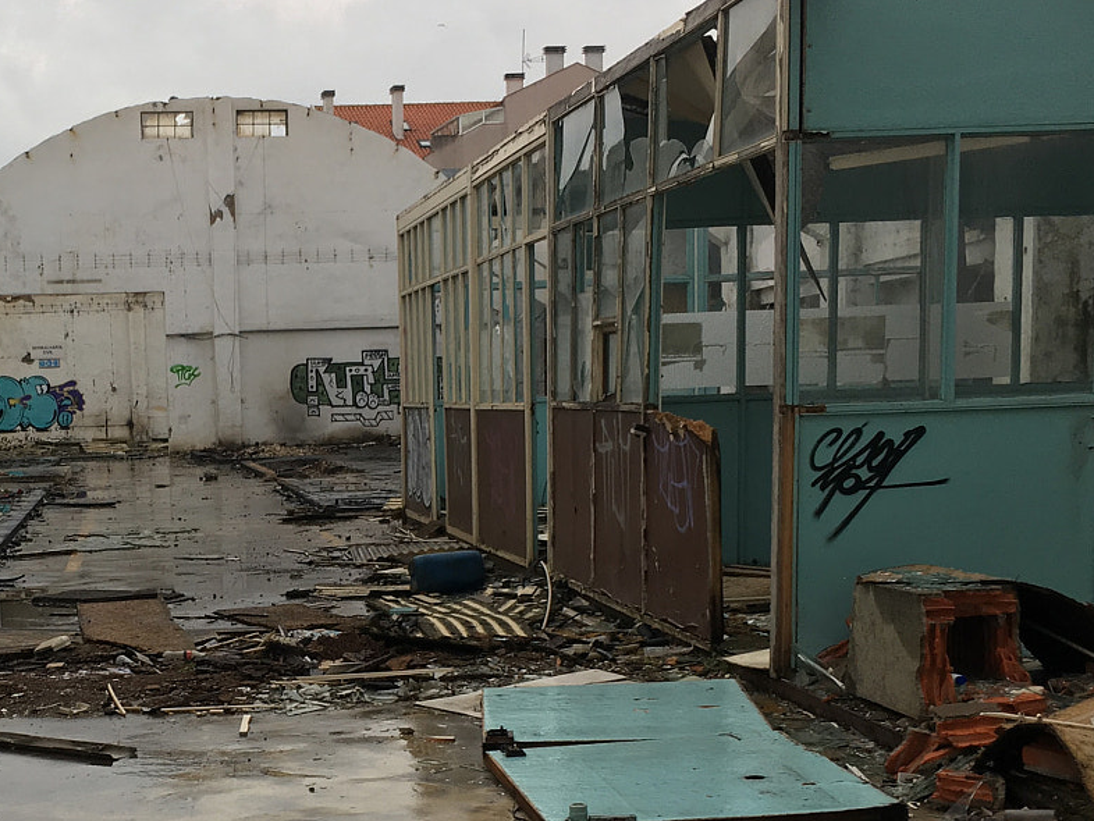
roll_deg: +2.1
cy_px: 644
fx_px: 1865
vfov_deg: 24.5
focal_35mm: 59
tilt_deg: -8.1
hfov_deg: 31.6
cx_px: 181
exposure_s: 1/100
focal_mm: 4.15
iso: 32
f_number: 2.2
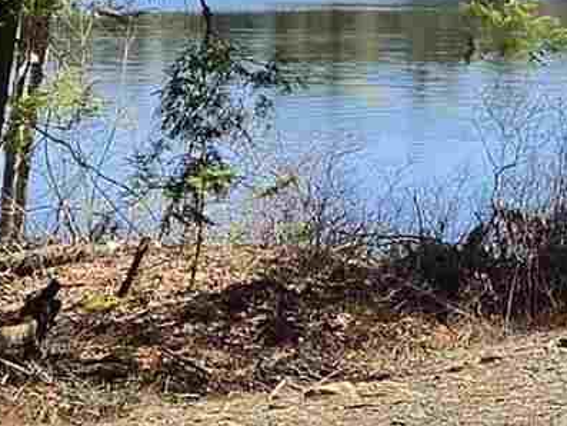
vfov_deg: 8.0
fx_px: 2916
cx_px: 481
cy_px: -396
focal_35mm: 178
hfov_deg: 11.1
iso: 80
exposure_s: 1/3160
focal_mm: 5.4
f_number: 1.8
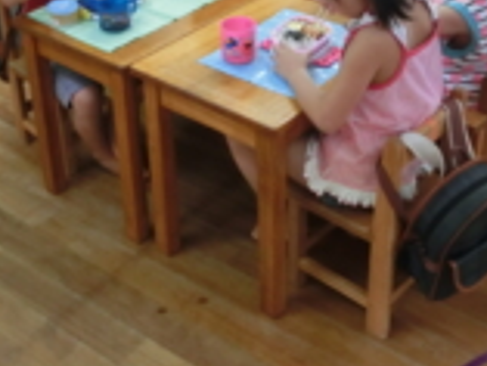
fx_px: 859
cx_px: 208
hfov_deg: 31.6
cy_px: 16
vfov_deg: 23.2
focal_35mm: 61
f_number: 3
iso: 800
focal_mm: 4.24
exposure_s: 1/200
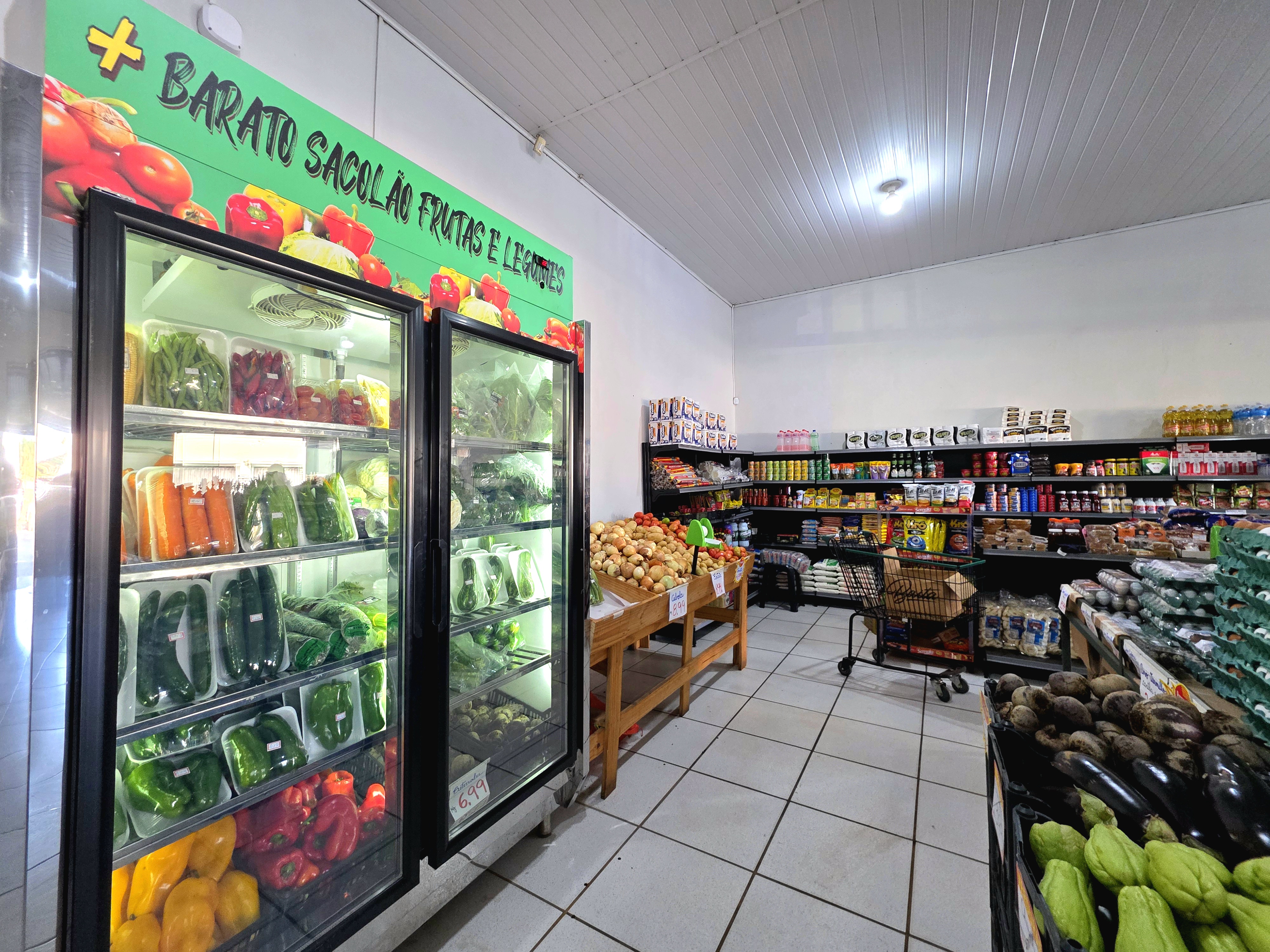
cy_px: 476
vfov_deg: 89.9
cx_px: 635
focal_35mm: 13
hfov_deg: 106.2
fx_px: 477
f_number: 1.9
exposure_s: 1/120
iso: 320
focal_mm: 2.2
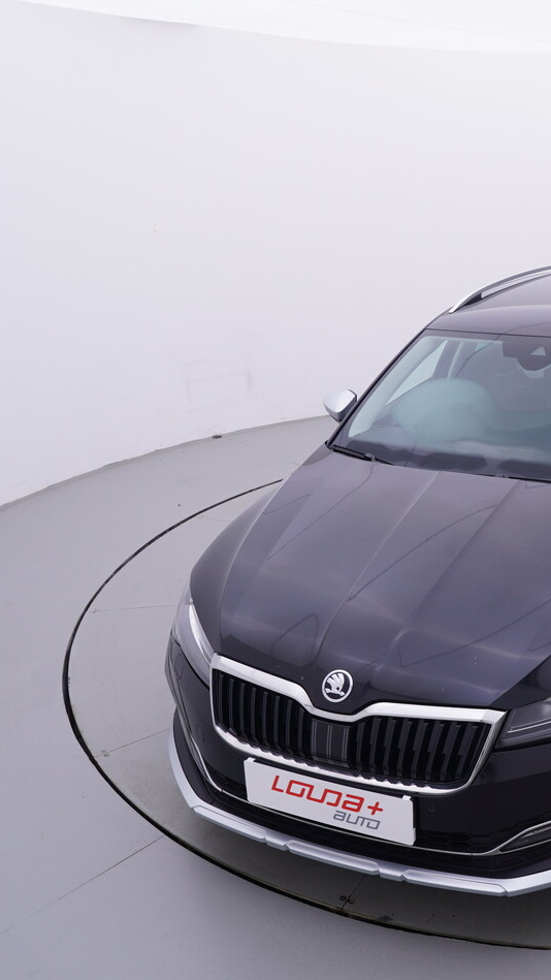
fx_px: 929
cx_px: 518
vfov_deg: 55.6
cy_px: 485
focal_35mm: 36
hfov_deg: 31.2
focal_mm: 15
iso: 200
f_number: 5
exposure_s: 1/80
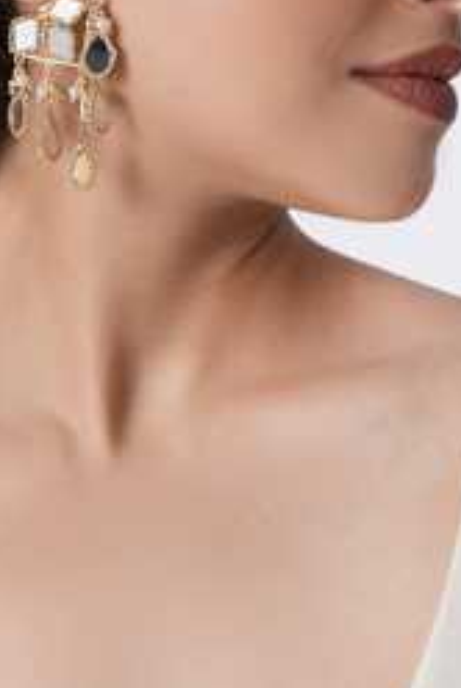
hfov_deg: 18.4
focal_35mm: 74
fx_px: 1417
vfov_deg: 26.7
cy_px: 121
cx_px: 164
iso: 100
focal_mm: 35
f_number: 9.5
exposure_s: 1/125
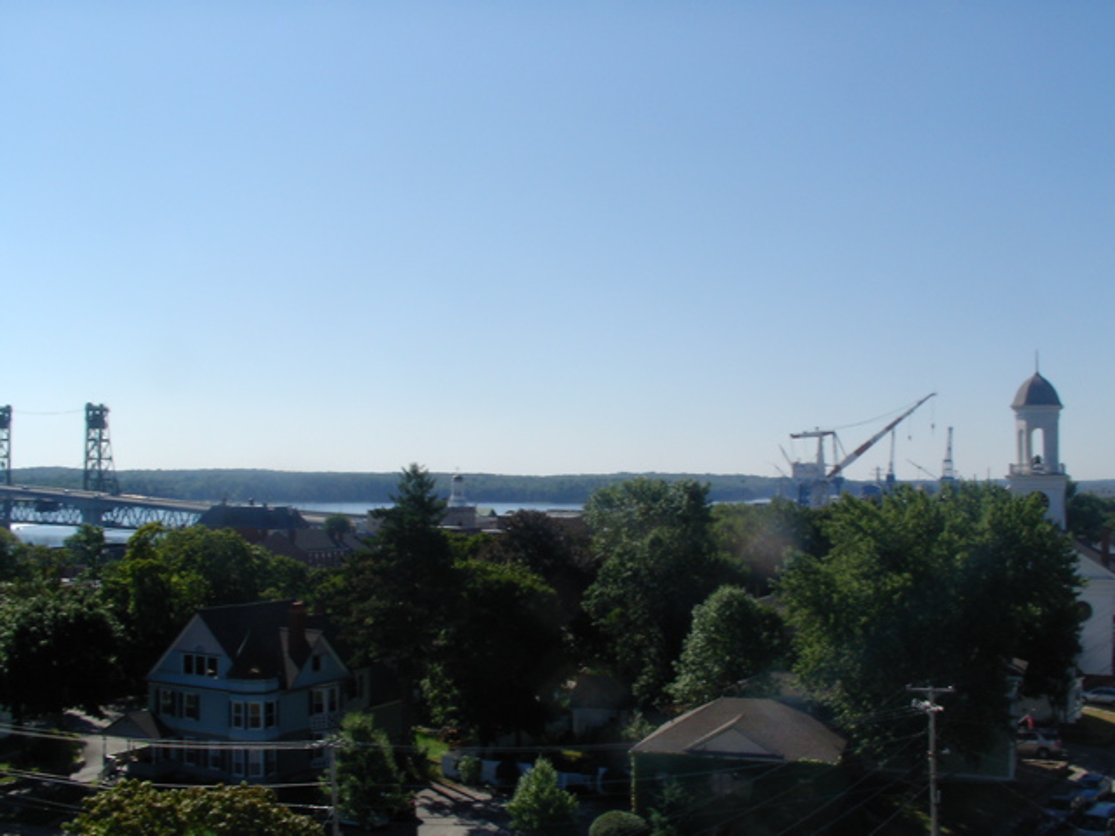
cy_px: 418
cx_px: 558
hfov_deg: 49.0
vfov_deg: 37.7
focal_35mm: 38
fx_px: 1224
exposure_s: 1/320
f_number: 8
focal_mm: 5.9
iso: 50
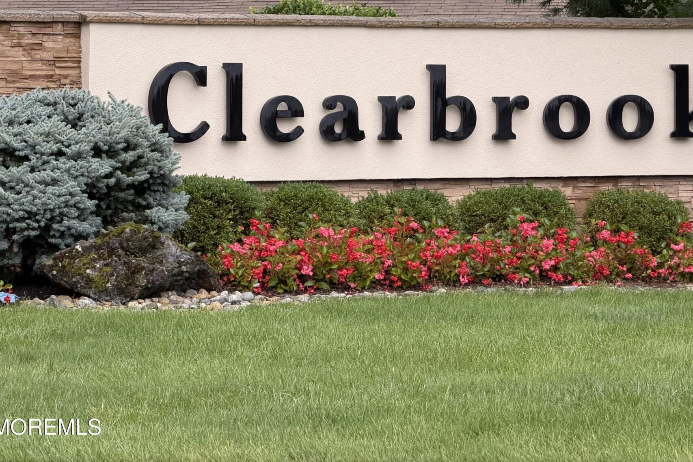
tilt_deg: +0.4
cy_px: 73
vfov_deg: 8.8
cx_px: 439
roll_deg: +0.1
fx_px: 3003
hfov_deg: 13.2
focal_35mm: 156
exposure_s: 1/121
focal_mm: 16.89
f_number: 2.8
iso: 80
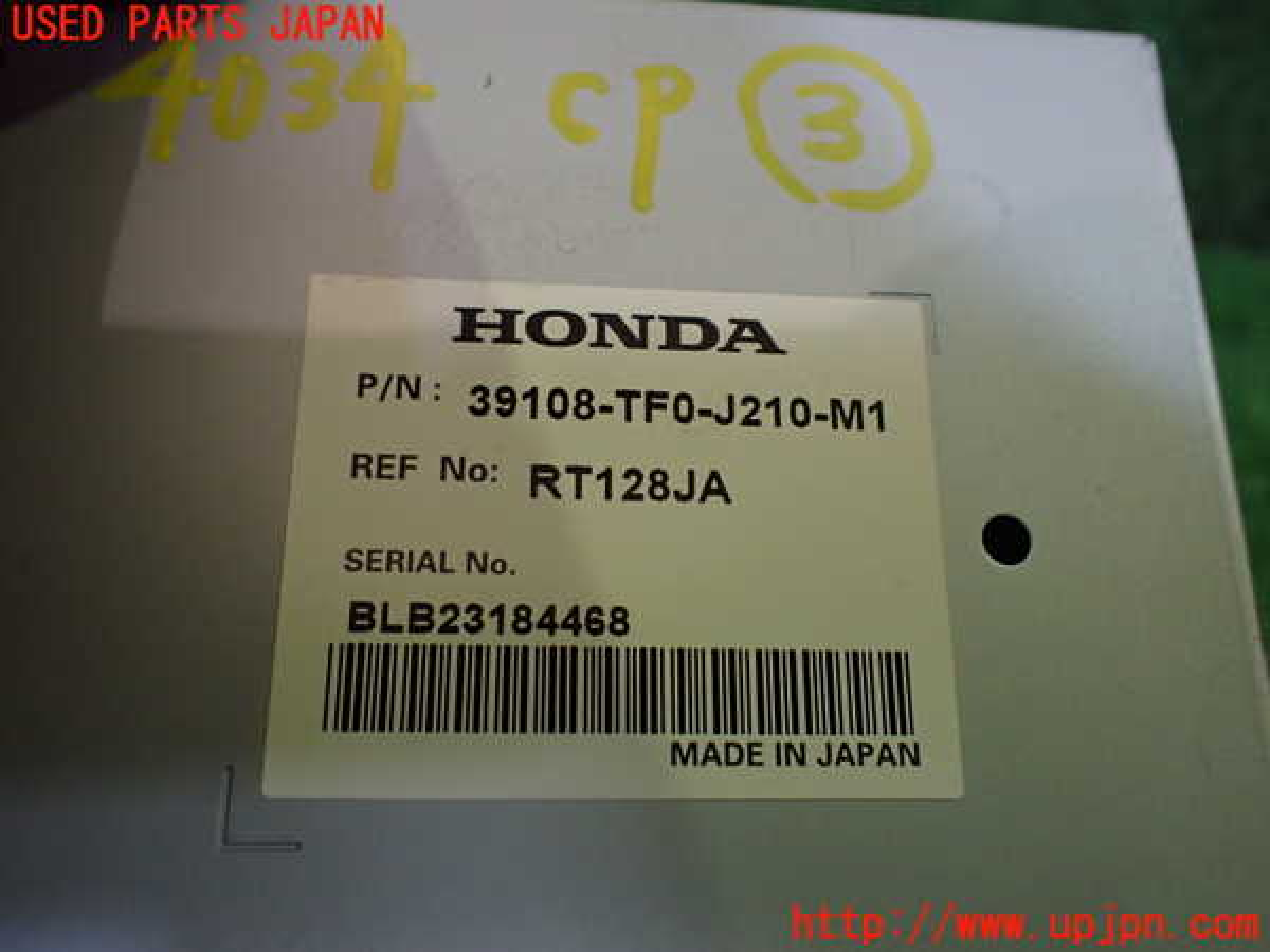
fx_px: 1101
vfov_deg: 46.8
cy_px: 476
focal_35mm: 30
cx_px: 635
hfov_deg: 60.0
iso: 640
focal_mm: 5.4
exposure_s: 1/125
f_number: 2.3
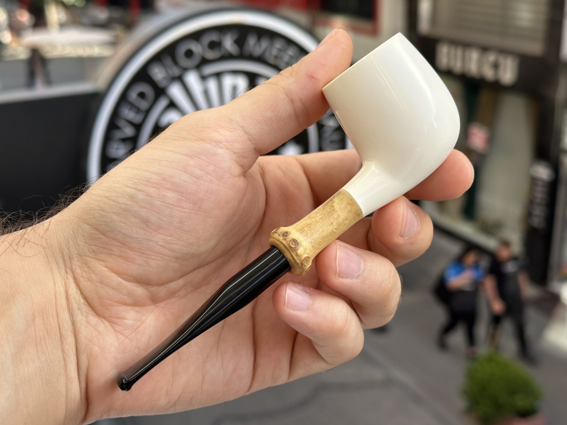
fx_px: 786
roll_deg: +1.6
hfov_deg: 39.7
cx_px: 284
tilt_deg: -19.1
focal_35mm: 48
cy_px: 212
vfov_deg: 30.3
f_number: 1.78
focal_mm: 6.86
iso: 64
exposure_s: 1/756
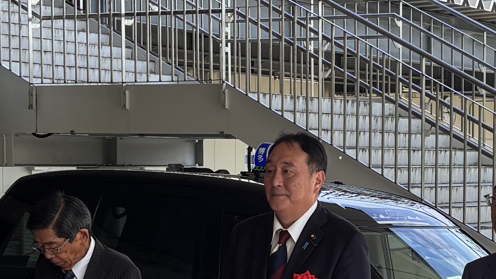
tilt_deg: -3.0
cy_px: 221
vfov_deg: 10.7
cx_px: 388
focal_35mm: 113
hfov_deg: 18.8
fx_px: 1486
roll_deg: -0.3
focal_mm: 5.96
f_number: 1.6
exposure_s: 1/1152
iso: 50
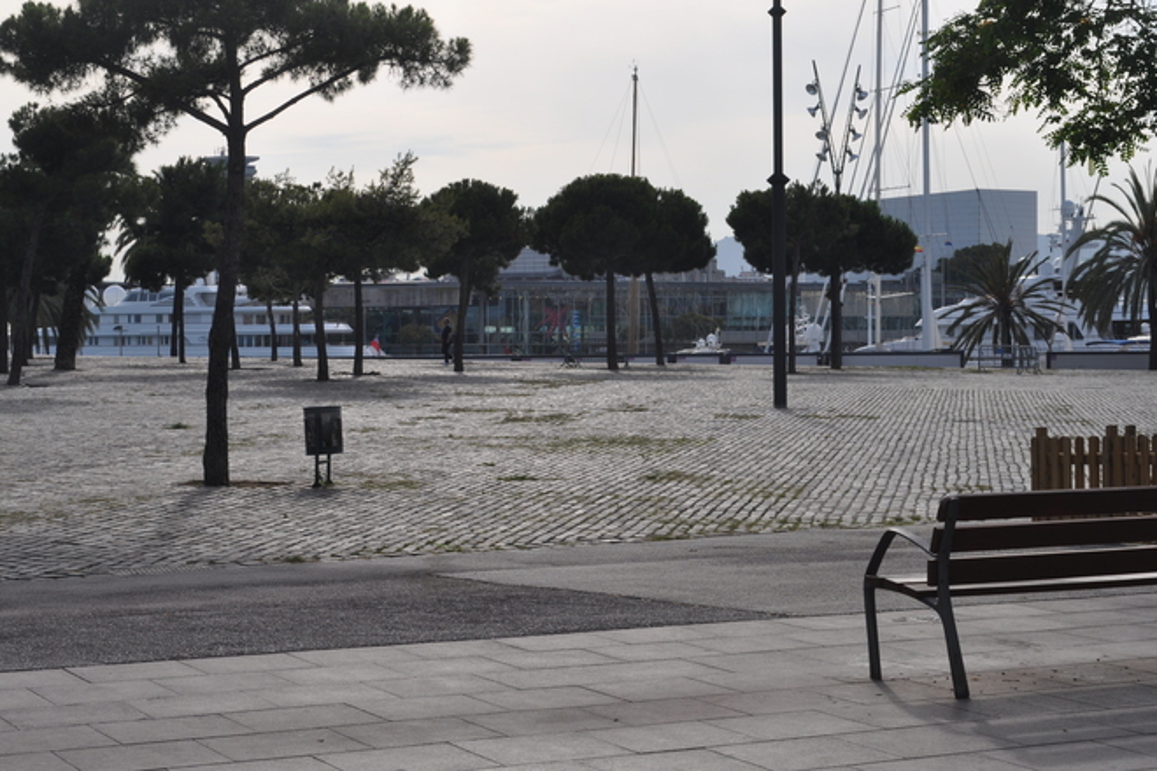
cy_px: 386
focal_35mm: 72
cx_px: 578
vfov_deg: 18.9
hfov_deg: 28.1
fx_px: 2314
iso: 200
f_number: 11
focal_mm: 48
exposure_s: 1/500
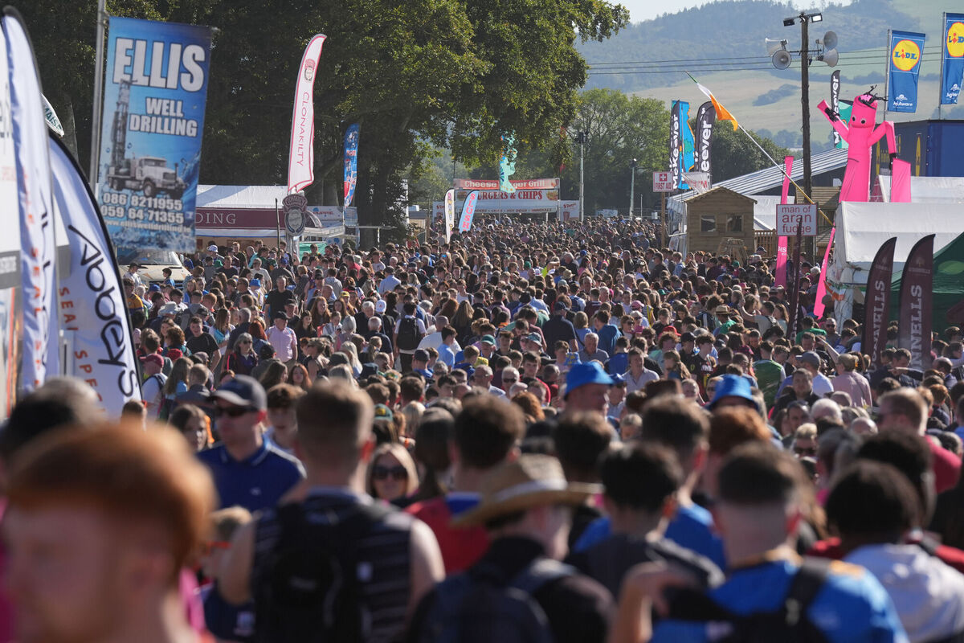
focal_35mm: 200
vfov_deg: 6.9
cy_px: 322
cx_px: 482
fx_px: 5355
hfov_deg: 10.3
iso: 640
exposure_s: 1/2000
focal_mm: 200
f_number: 8
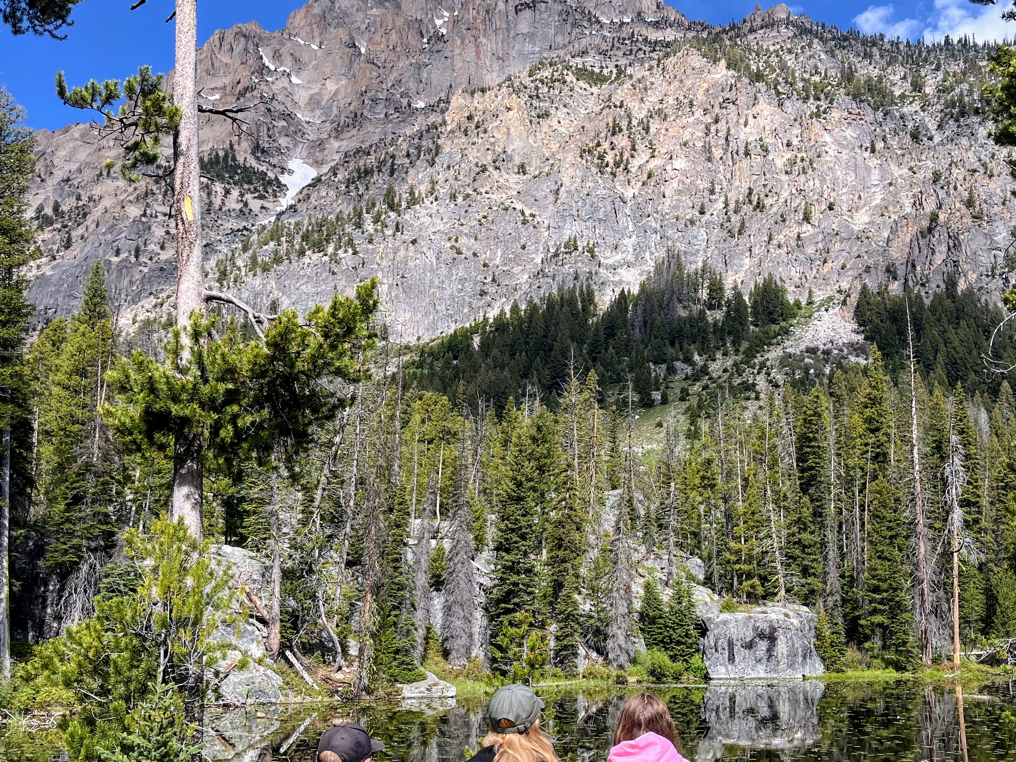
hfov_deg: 50.8
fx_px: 1057
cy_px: 463
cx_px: 637
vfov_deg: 39.5
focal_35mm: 36
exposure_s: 1/2571
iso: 50
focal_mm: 5.1
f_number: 1.6
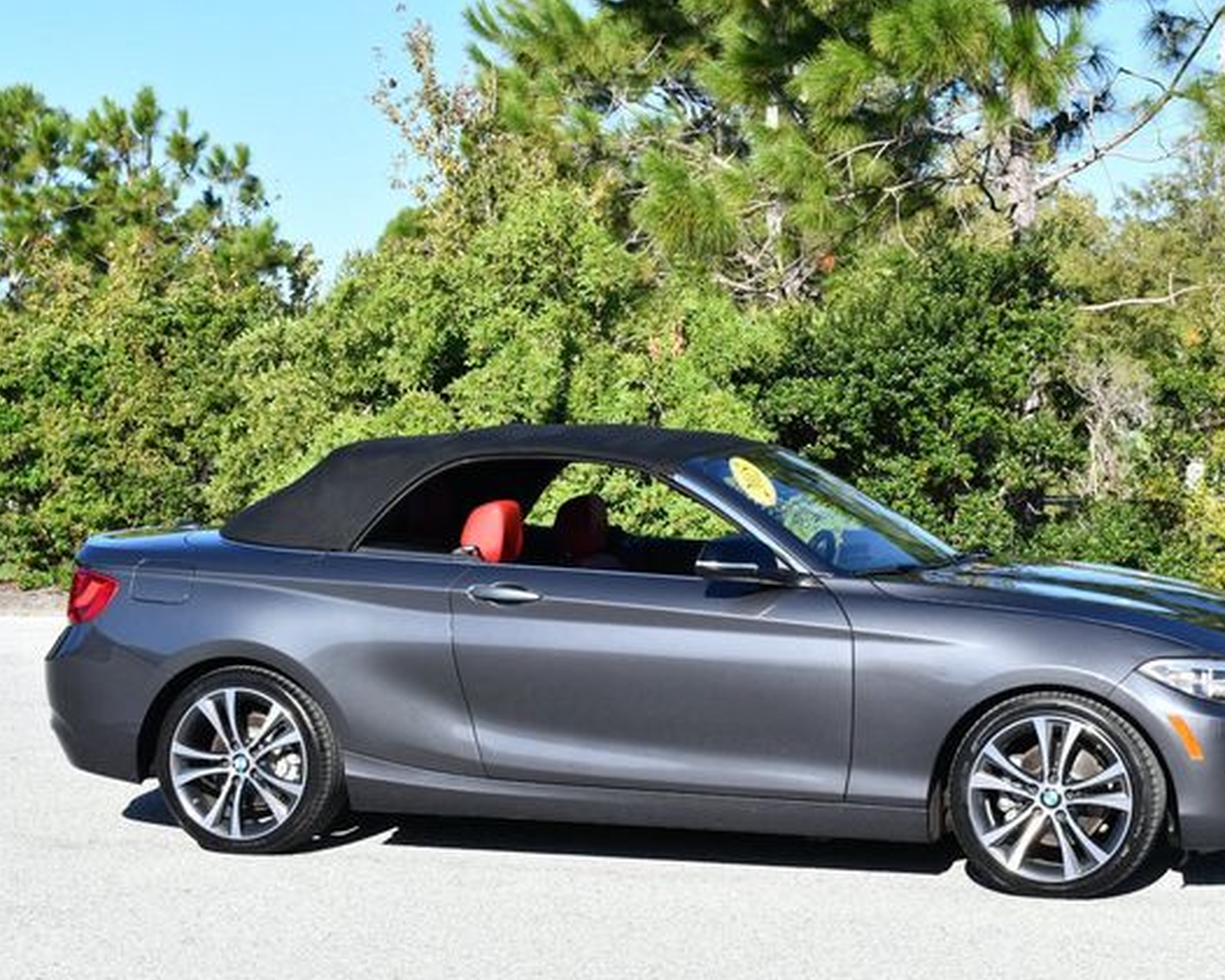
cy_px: 491
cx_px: 722
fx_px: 2901
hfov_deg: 23.8
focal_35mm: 80
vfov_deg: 19.2
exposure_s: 1/250
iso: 180
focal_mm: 35
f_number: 8
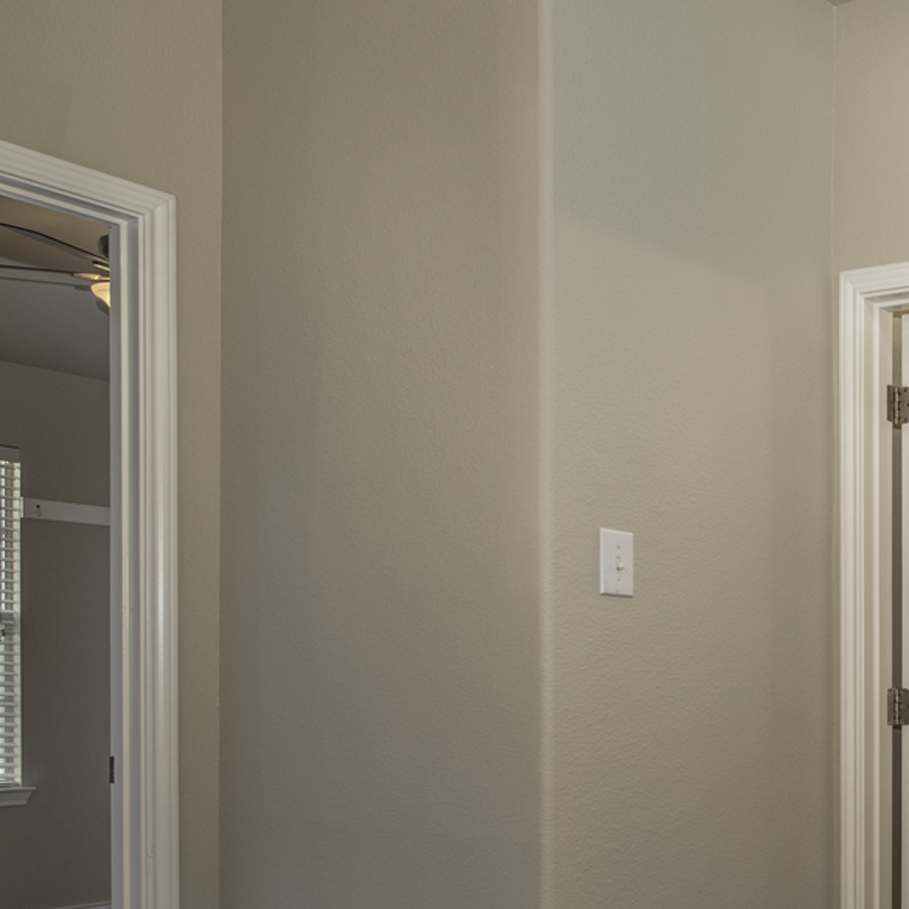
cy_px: 691
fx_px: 1188
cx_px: 1027
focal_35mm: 40
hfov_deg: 35.2
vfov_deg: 40.6
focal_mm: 17
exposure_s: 1/60
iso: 320
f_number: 8
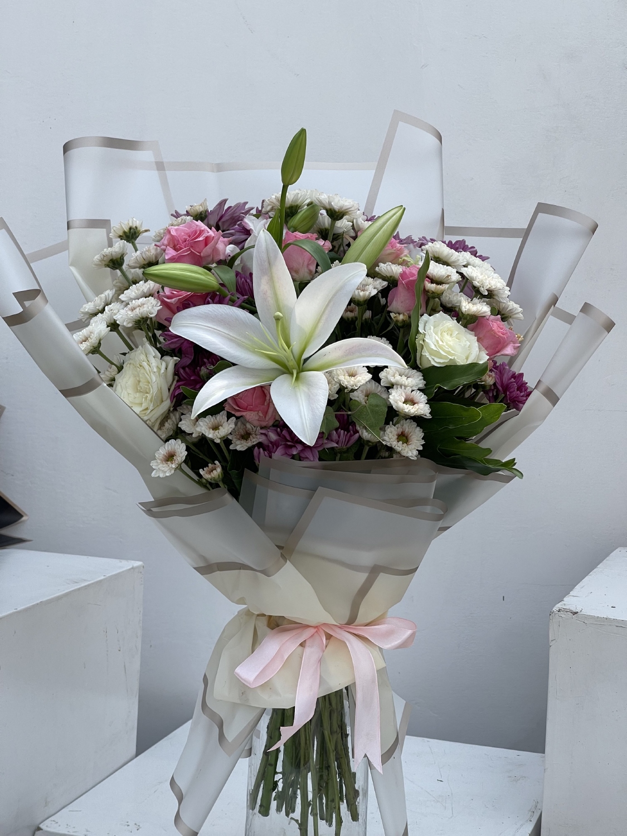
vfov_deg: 30.3
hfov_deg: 22.9
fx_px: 1546
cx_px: 314
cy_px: 418
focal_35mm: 64
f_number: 2.2
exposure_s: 1/645
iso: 20
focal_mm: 7.5
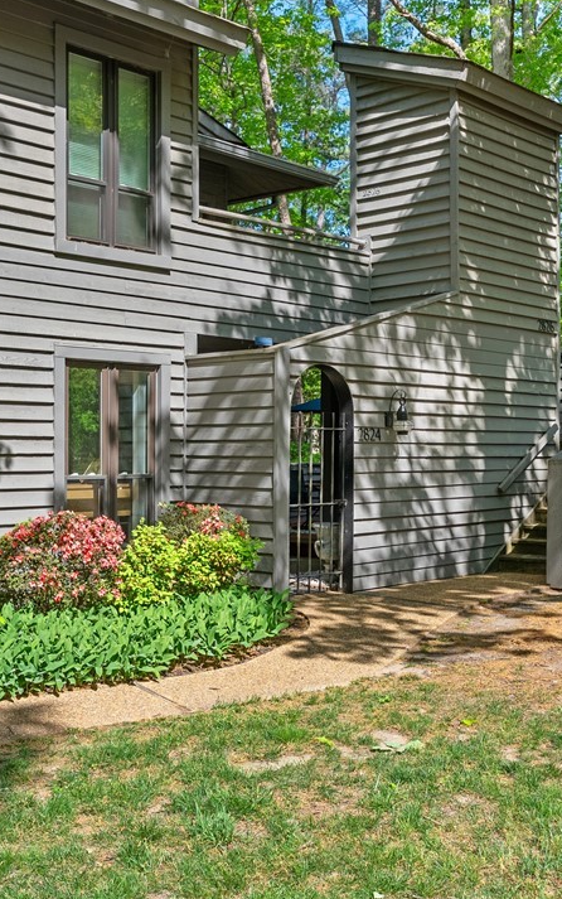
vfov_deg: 44.4
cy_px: 450
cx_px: 263
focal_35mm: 45
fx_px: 1102
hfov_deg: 28.6
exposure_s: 1/50
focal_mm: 29
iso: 800
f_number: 8
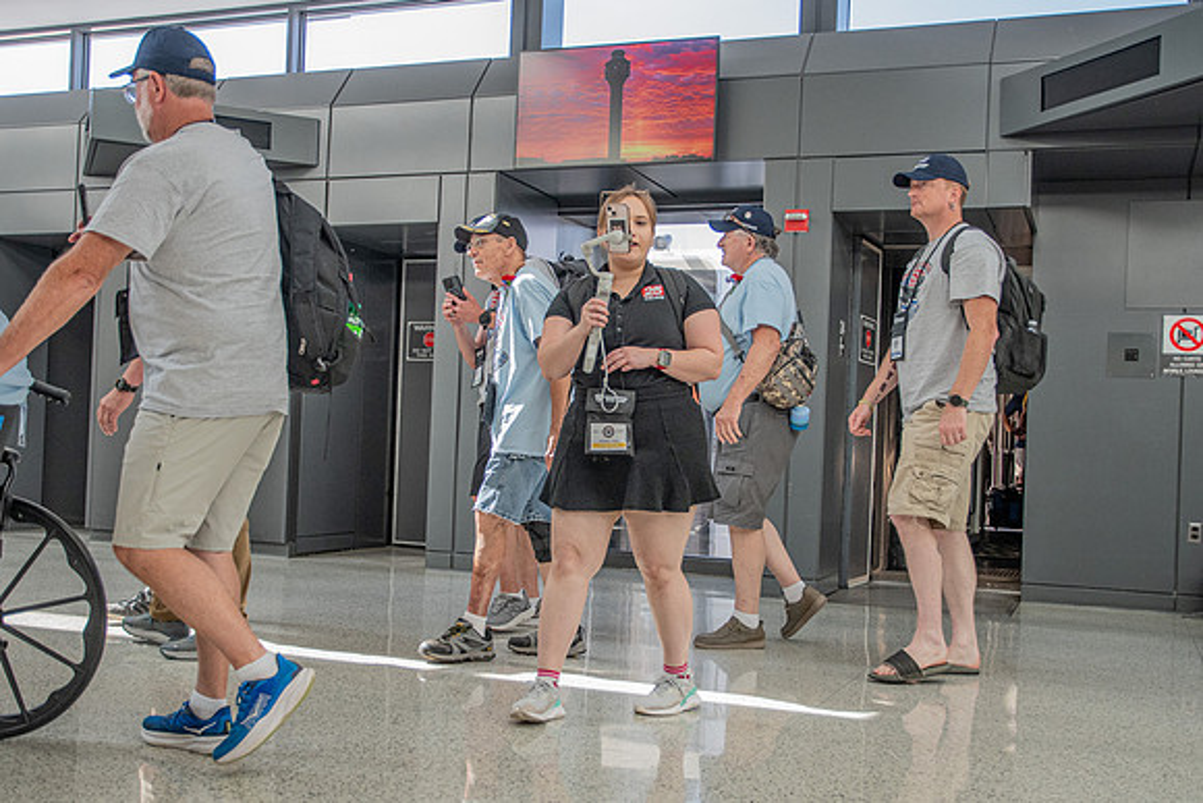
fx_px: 1327
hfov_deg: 48.8
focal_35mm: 40
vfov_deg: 33.6
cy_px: 422
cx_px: 594
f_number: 3.2
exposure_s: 1/640
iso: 800
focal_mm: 22
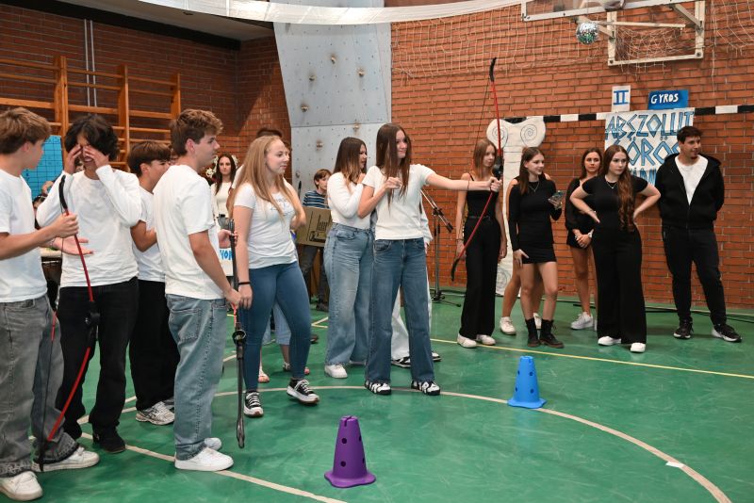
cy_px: 252
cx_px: 377
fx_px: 775
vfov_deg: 36.0
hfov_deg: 51.9
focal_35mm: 37
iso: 1600
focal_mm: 37
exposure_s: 1/80
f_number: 5
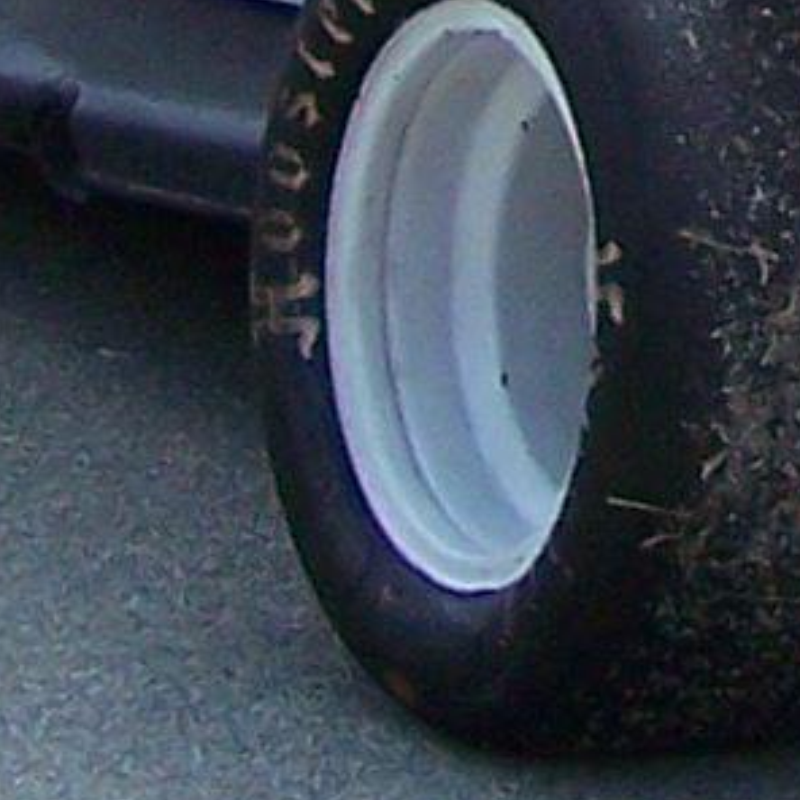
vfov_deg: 5.3
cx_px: 1465
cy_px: -914
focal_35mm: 322
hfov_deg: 5.4
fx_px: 8419
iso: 80
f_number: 2.8
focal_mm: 6.3
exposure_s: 1/800
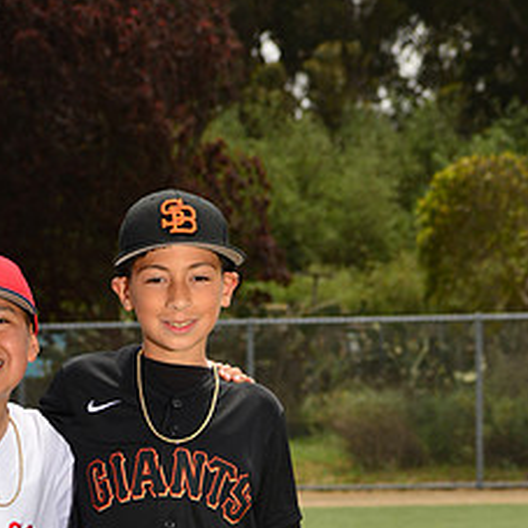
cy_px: 626
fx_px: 3745
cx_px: 104
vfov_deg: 8.0
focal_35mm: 217
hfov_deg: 8.1
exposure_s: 1/200
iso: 125
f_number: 11
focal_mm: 100
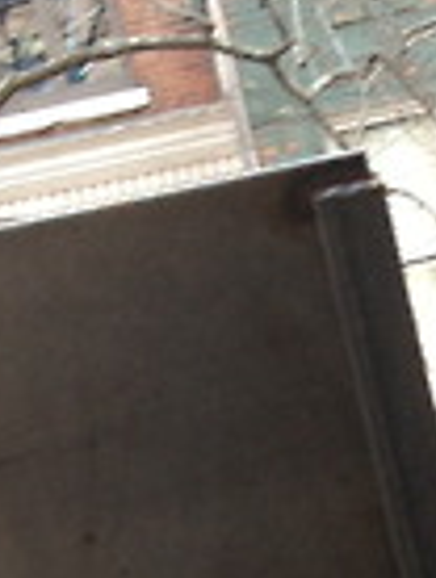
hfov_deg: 8.7
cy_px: 1141
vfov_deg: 10.7
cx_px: 579
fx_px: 2829
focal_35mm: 169
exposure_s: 1/126
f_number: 2.4
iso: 50
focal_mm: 4.28
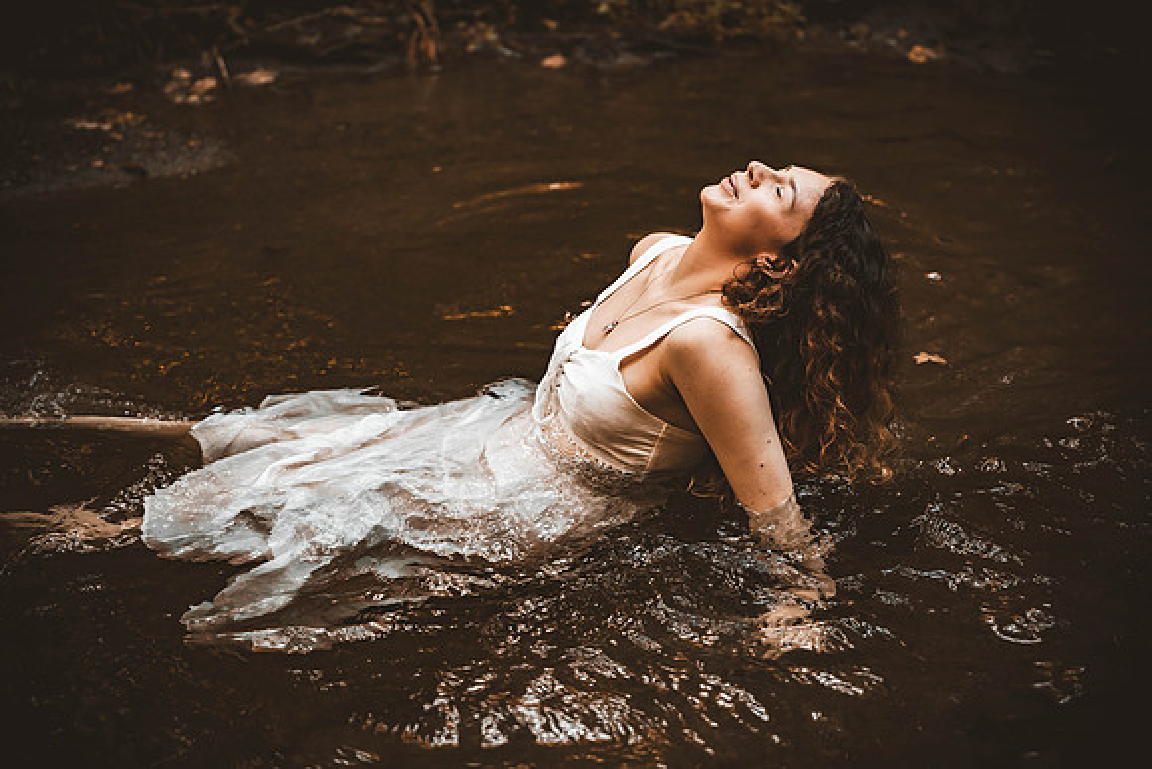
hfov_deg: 23.6
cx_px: 576
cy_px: 384
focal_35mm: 86
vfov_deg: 15.9
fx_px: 2753
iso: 1000
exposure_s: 1/400
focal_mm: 86
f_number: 2.8
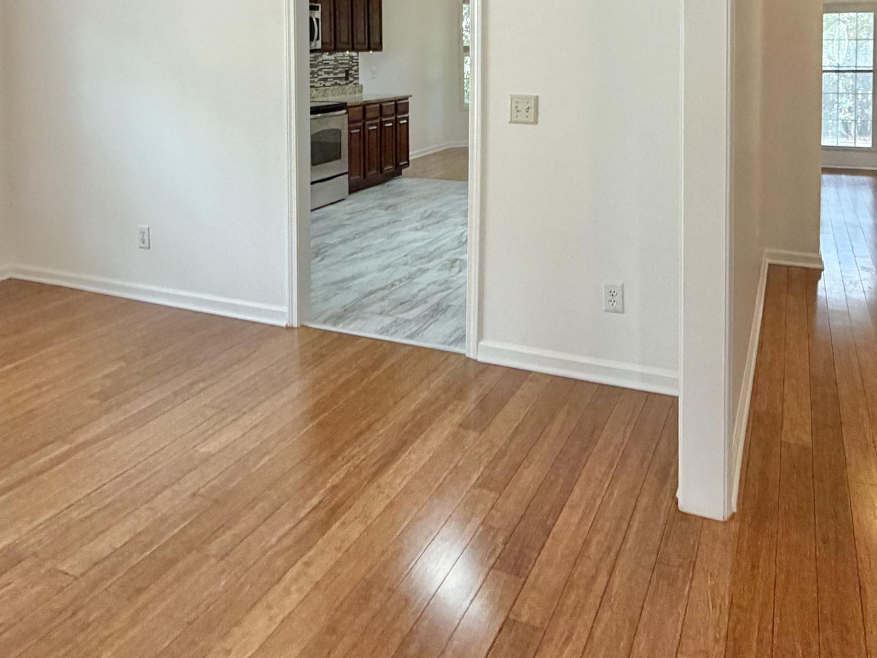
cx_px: 393
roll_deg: -0.2
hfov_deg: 58.2
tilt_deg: -2.5
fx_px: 785
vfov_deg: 42.2
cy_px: 80
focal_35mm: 31
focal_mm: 2.22
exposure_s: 1/120
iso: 320
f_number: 2.2
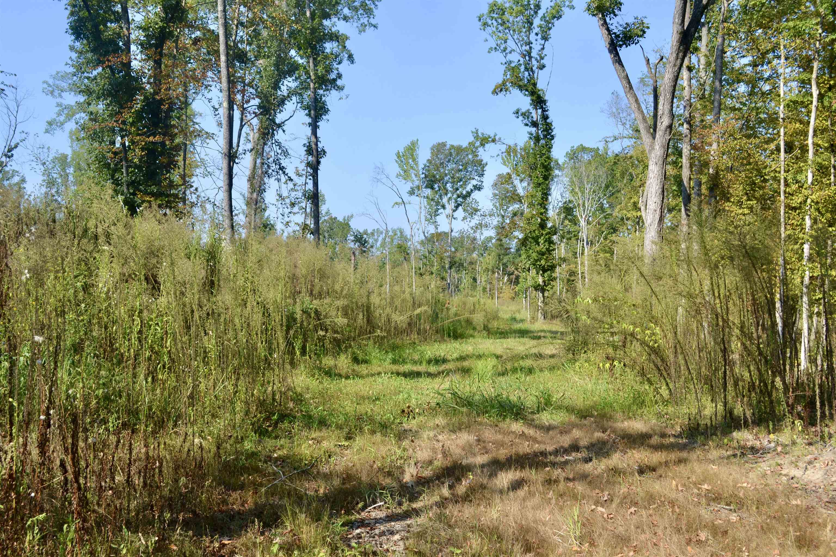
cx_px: 418
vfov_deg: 36.9
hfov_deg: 53.1
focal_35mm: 36
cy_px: 278
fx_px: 836
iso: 100
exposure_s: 1/125
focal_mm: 24
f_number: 8
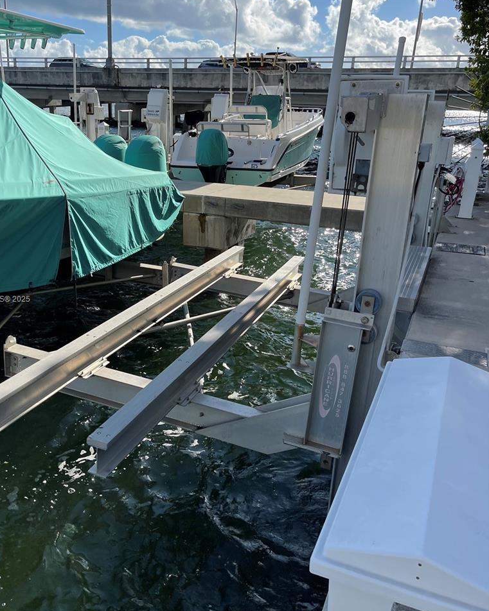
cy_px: 300
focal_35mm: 32
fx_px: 579
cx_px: 202
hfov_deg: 45.6
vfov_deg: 55.7
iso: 32
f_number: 1.6
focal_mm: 5.1
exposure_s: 1/3922
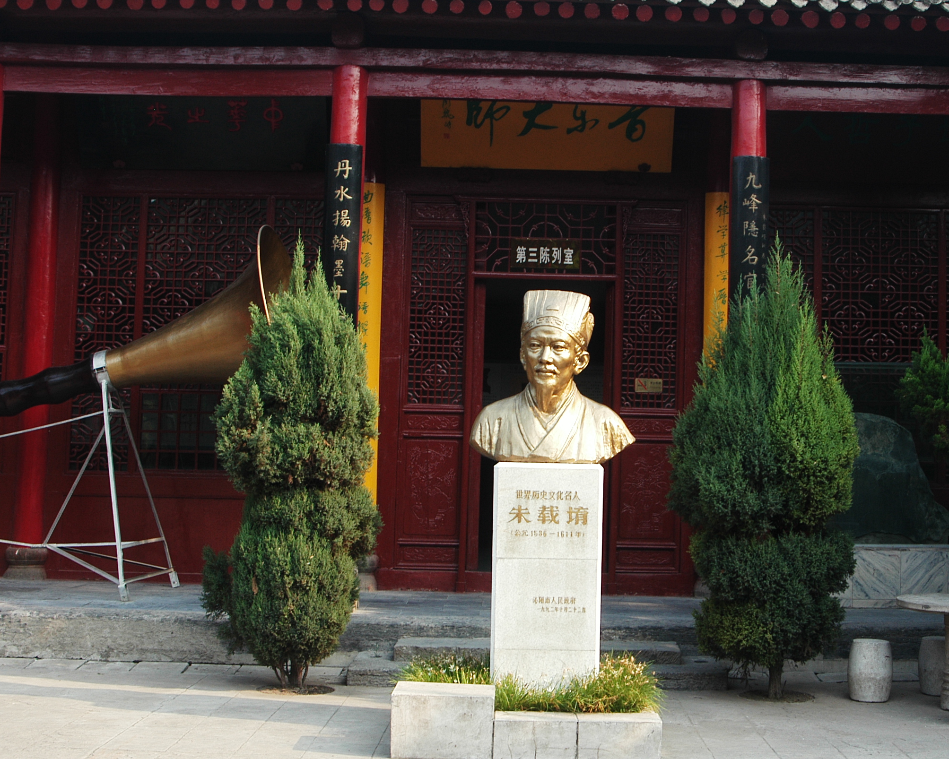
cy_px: 338
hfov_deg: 35.4
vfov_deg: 28.8
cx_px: 561
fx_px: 1480
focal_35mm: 53
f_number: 8
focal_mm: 25
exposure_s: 1/80
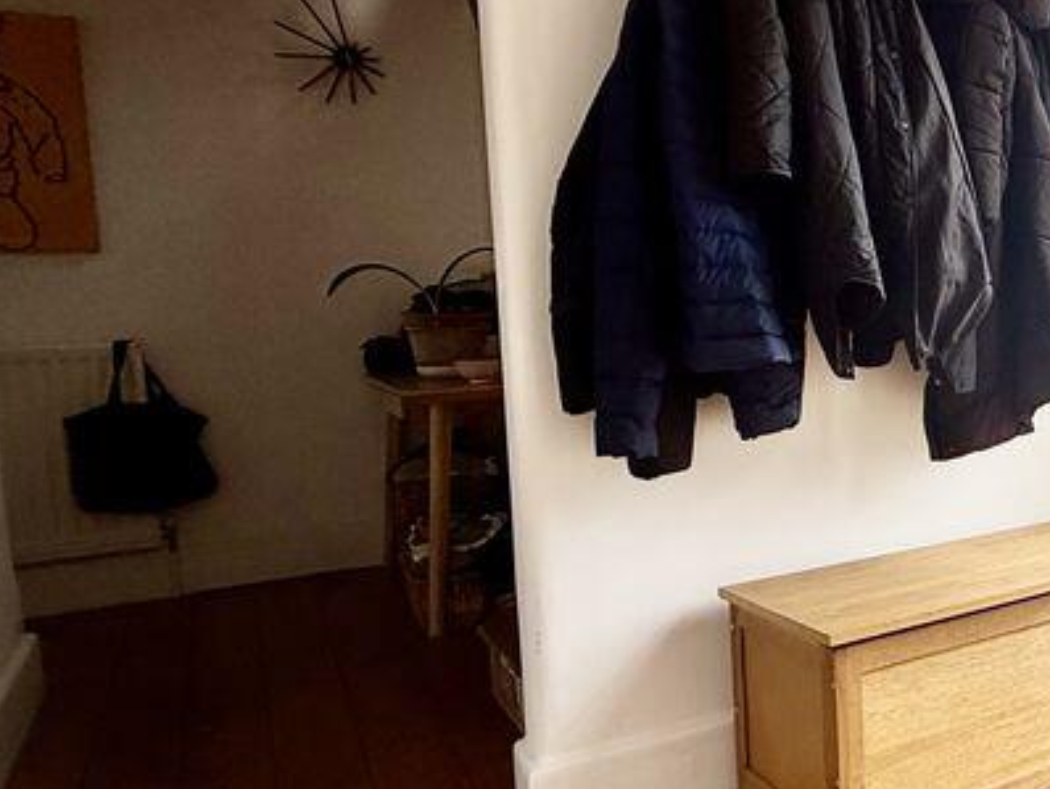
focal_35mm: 36
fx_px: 1093
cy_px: 372
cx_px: 1034
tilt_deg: -4.7
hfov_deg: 44.3
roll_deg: +0.9
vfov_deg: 39.7
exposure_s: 1/168
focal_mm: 2.22
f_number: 2.2
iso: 50
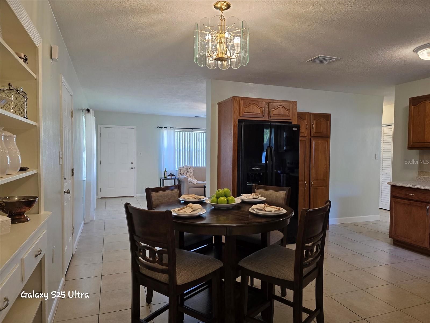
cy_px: 162
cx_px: 215
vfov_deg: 58.9
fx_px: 286
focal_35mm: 23
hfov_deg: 73.9
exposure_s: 1/120
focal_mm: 6.3
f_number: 1.7
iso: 200
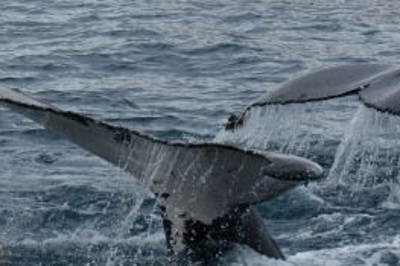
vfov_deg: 4.3
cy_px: 282
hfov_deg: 6.4
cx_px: 119
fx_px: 3553
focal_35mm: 320
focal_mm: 105
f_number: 5
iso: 1600
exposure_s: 1/8000
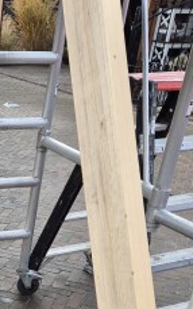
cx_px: -86
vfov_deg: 27.9
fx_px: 573
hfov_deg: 17.4
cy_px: 329
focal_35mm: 68
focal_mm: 5.4
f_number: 1.8
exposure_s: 1/180
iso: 40
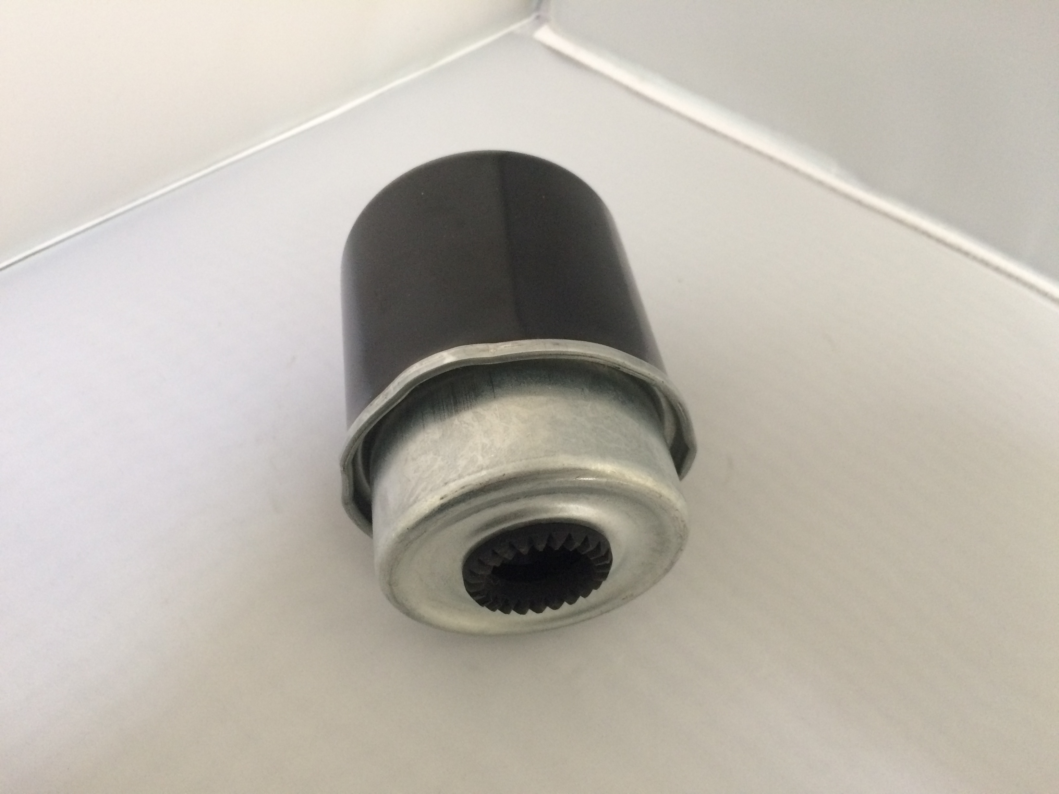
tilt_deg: -48.3
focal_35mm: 29
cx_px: 530
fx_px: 887
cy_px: 397
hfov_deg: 61.7
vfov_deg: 48.2
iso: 250
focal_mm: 4.15
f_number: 2.2
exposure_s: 1/33
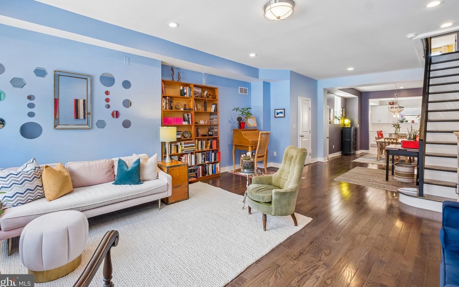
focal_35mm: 16
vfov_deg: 71.1
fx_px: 200
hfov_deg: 97.8
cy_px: 131
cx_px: 222
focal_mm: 10
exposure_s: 1/10
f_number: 8
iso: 250
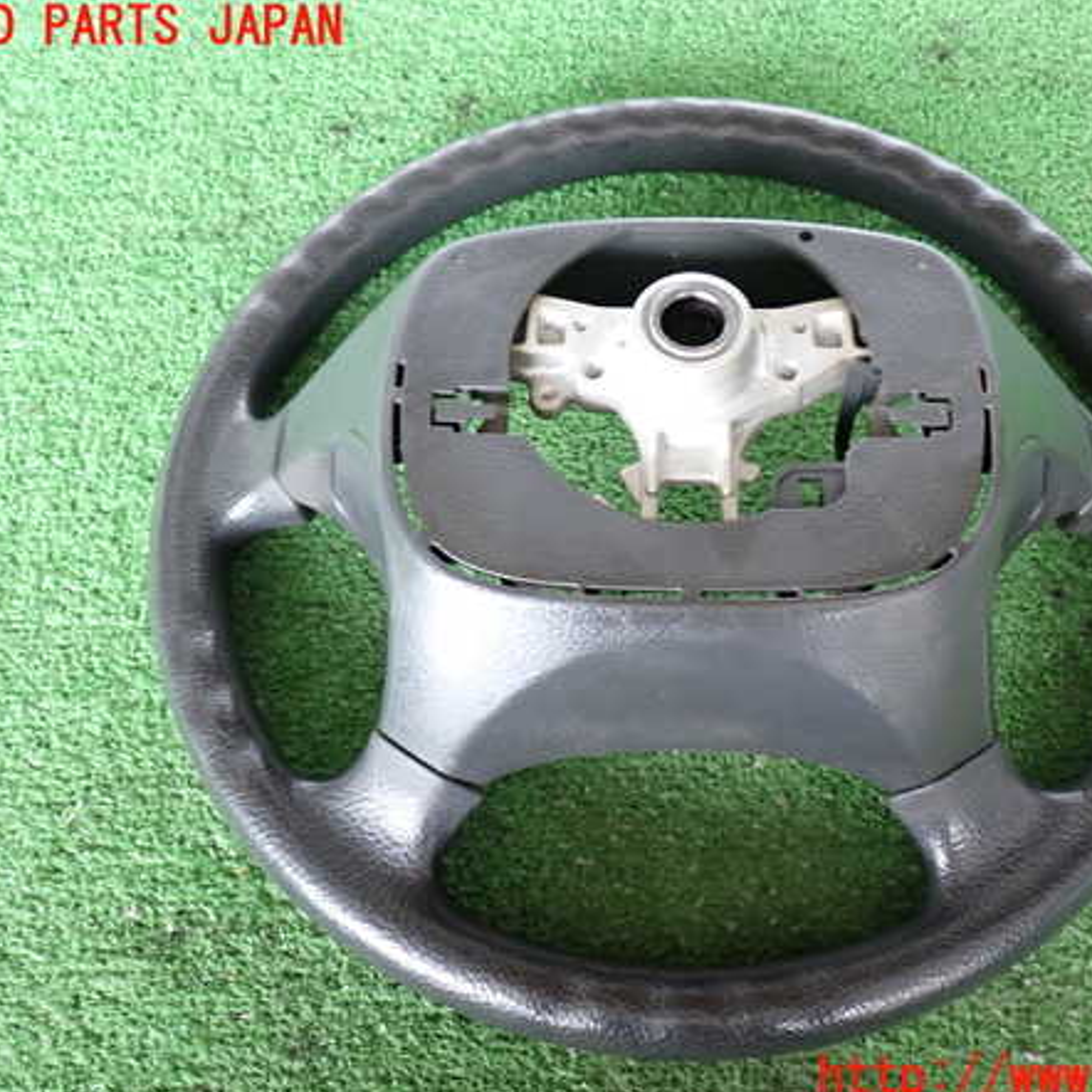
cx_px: 635
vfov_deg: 46.0
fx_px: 1285
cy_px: 553
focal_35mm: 36
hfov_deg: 45.9
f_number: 2.3
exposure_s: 1/30
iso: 400
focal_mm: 5.4
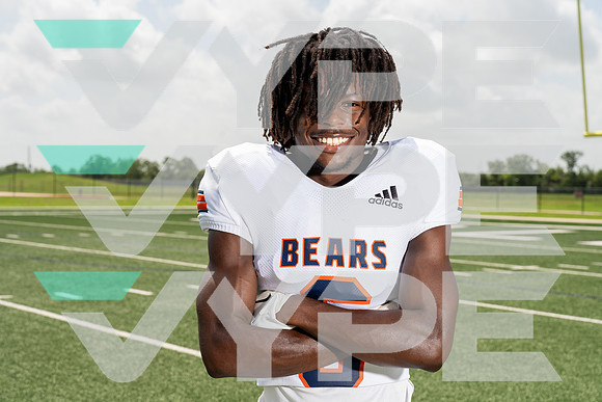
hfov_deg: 31.0
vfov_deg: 20.9
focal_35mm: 65
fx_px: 1087
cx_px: 301
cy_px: 201
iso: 100
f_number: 8
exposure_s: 1/250
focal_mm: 65
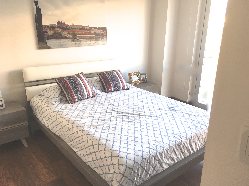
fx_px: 209
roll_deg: -1.1
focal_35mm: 29
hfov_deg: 61.7
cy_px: 93
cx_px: 124
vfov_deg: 48.2
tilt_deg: -17.2
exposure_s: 1/30
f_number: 2.2
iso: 25
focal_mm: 4.15
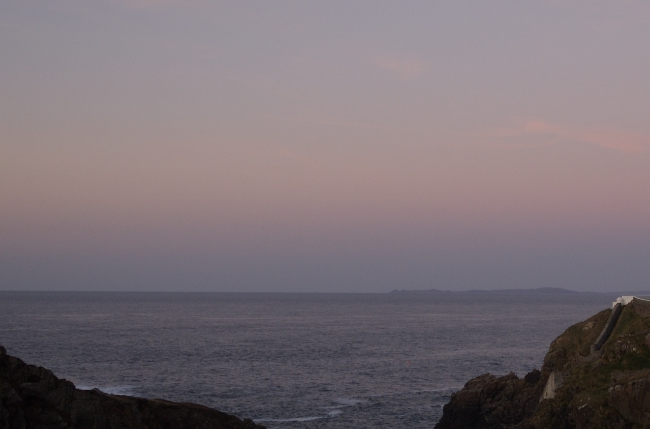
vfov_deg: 18.9
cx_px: 486
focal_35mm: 71
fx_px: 1277
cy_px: 352
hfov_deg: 28.1
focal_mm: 25
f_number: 3.8
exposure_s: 1/50
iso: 200
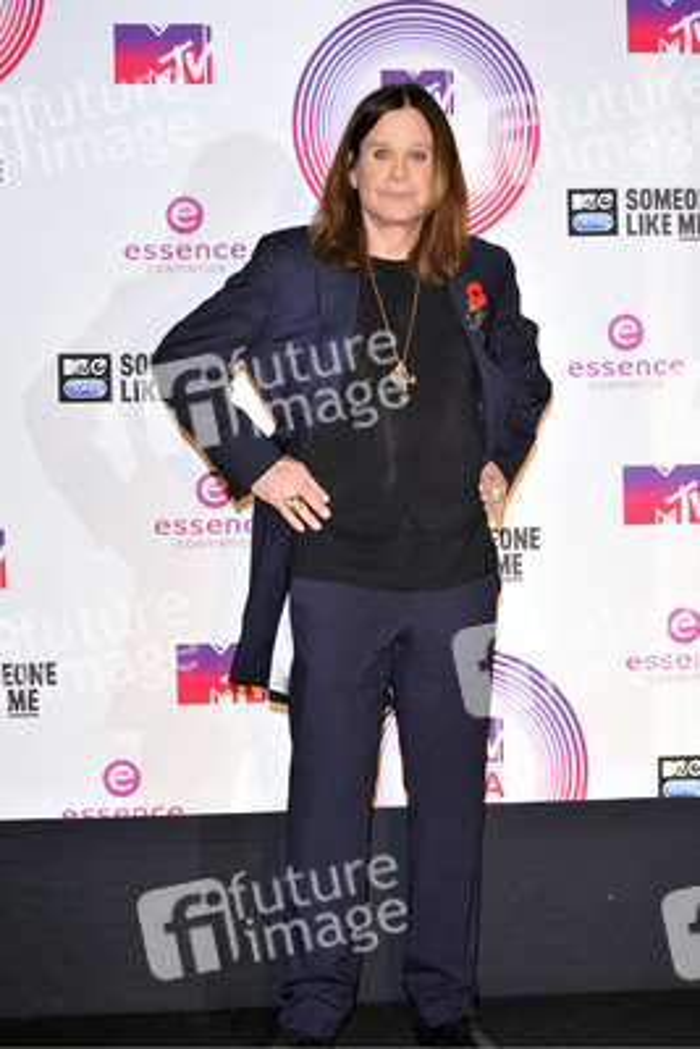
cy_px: 524
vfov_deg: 25.4
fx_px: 2331
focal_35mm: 80
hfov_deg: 17.1
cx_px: 350
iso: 800
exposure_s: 1/250
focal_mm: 80
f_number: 7.1
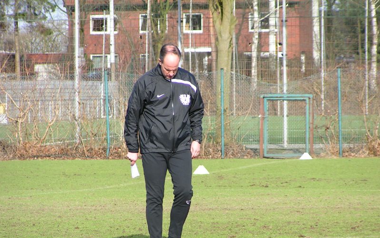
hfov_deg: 6.3
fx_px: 3428
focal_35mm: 331
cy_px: 136
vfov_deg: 4.0
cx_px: 190
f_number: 4
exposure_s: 1/320
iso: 50
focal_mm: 47.6
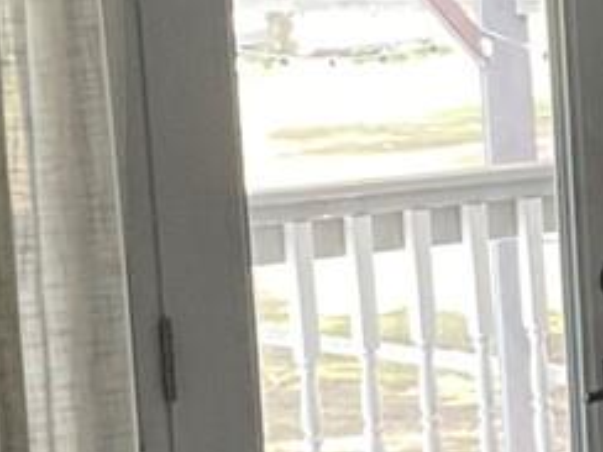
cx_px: 976
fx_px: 3310
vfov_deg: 7.8
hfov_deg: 10.0
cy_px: 412
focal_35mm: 190
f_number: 1.8
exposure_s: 1/60
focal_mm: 3
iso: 160
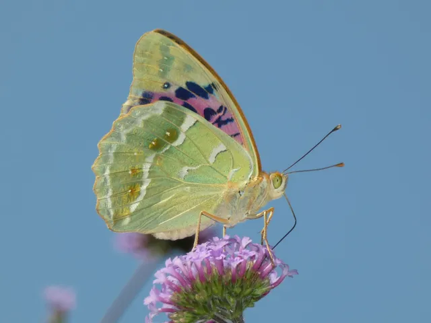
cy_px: 162
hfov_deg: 4.2
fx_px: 5839
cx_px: 216
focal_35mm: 469
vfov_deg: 3.2
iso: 80
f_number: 5.6
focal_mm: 84
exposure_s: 1/400
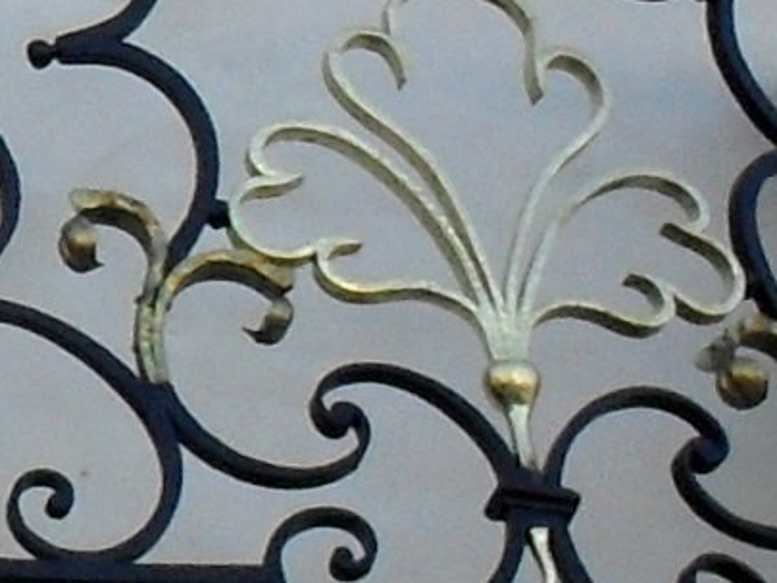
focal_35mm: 585
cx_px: -1991
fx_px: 13131
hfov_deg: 3.3
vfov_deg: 2.5
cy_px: 146
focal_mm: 13.6
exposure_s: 1/180
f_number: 5
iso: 100
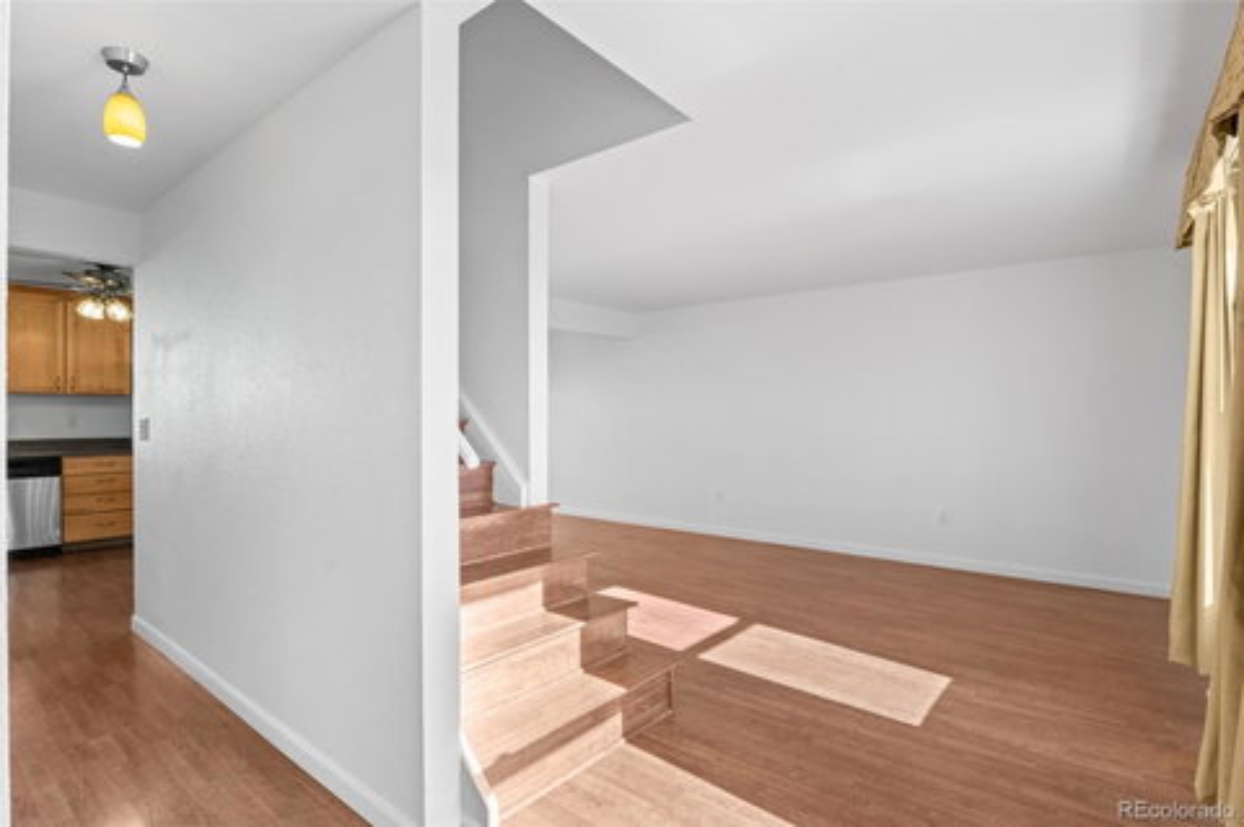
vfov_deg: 70.3
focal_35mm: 17
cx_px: 622
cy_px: 414
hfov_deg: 93.3
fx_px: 587
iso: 400
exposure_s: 1/13
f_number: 8
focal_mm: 17
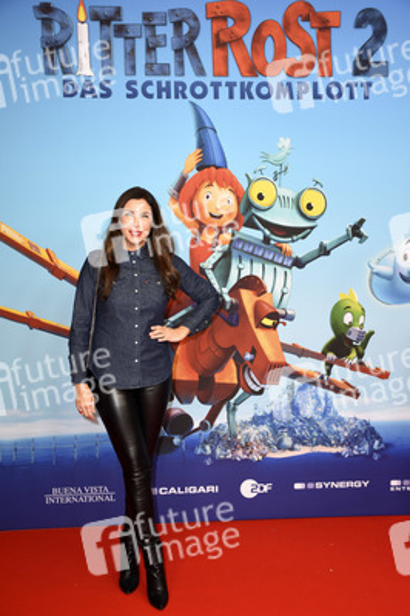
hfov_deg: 33.0
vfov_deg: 48.0
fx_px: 693
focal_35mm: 40
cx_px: 205
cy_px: 308
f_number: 4.5
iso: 640
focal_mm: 27
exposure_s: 1/160
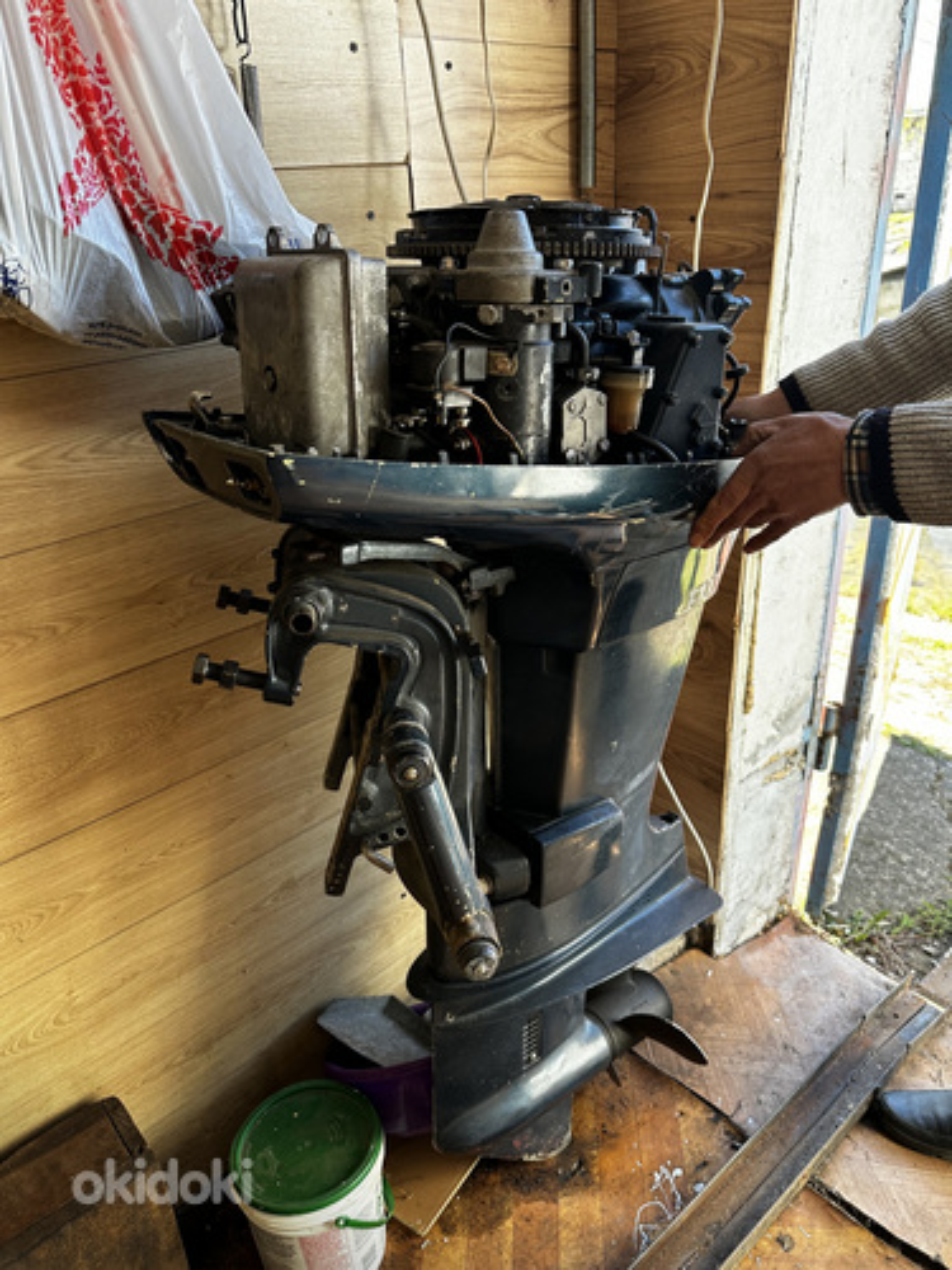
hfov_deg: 56.8
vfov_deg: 71.6
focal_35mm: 24
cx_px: 476
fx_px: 880
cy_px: 635
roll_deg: +2.9
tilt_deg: -25.9
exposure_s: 1/122
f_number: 1.78
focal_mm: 6.86
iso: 125
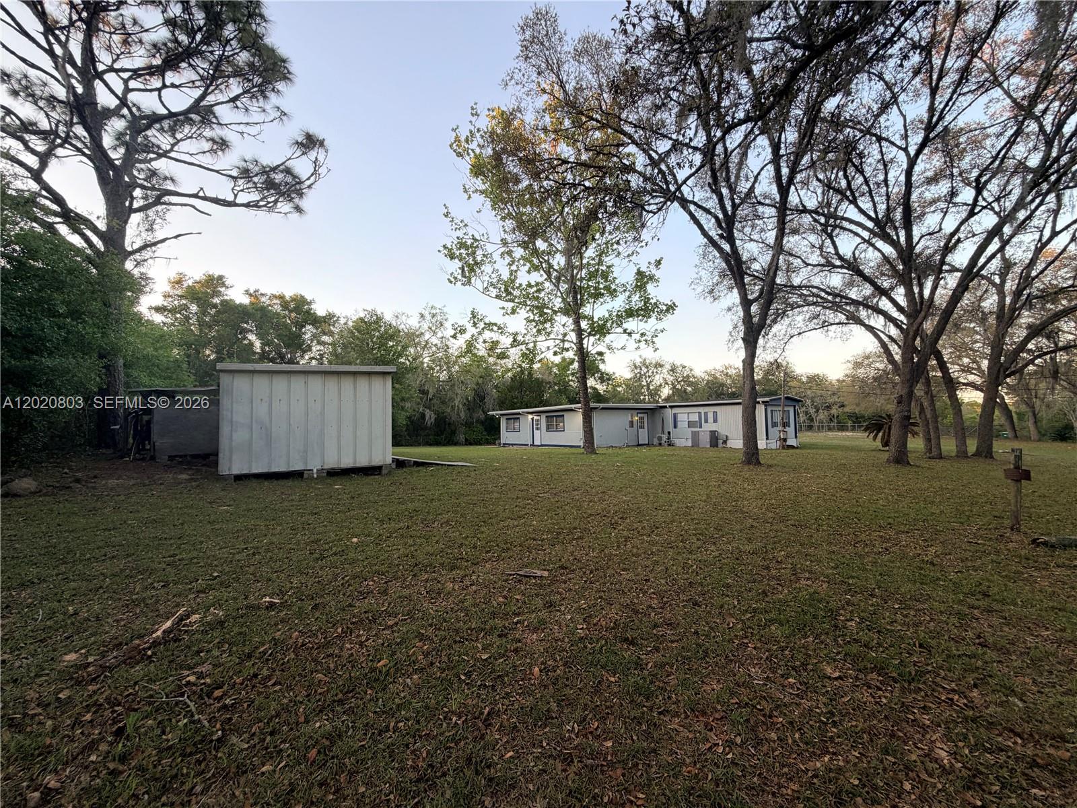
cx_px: 538
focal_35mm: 14
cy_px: 404
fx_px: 436
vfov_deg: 85.7
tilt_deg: +3.6
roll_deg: +1.6
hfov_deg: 102.1
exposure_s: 1/121
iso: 64
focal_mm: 2.22
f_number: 2.2
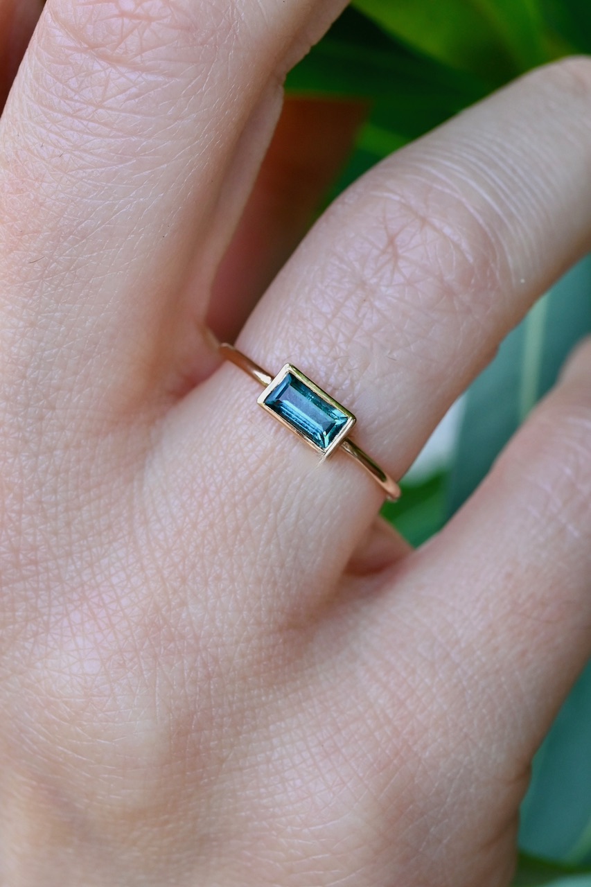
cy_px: 444
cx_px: 296
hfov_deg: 18.2
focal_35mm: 75
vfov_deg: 27.0
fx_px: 1847
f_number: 13
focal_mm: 50
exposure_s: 1/40
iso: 800
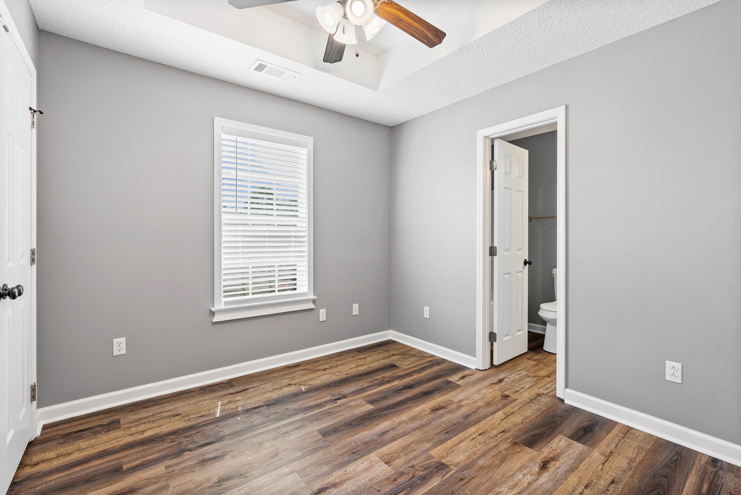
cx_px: 370
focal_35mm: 16
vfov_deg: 73.9
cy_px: 248
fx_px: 330
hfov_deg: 96.7
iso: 800
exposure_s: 1/10
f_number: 9
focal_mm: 16
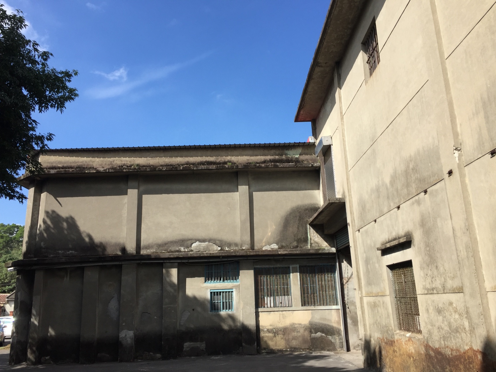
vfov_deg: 48.2
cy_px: 186
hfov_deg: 61.7
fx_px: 416
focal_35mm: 29
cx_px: 248
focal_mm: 4.15
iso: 32
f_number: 2.2
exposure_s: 1/1276
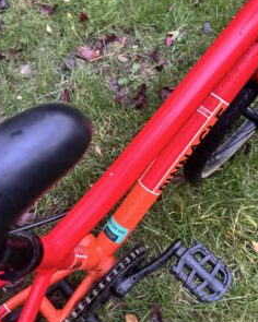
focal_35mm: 31
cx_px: 117
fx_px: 296
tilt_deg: -60.2
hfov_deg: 47.1
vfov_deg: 57.2
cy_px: 165
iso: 640
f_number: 1.6
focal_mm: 5.96
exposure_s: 1/39
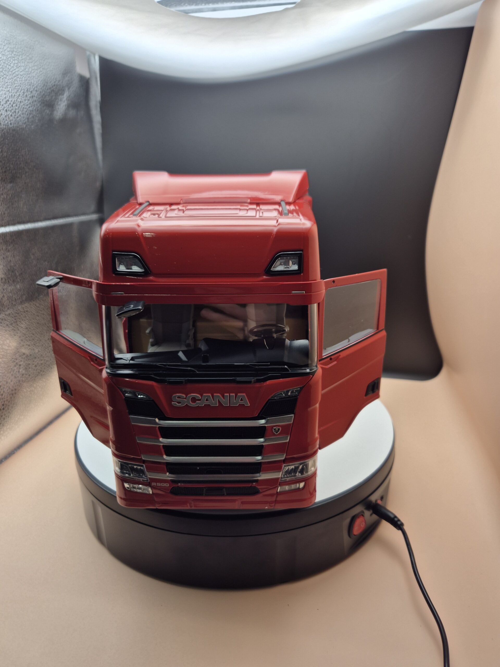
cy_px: 334
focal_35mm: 23
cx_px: 250
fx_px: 443
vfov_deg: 73.9
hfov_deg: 58.9
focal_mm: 5.4
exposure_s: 1/111
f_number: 1.8
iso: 25
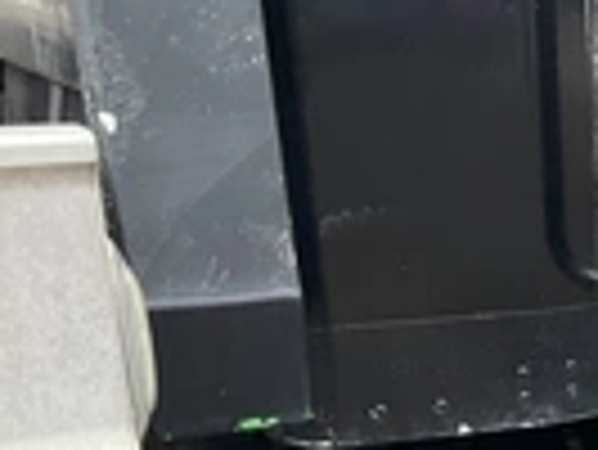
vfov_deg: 16.3
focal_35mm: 87
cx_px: 823
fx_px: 1504
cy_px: 549
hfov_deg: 20.2
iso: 25
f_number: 1.8
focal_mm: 3
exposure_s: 1/650
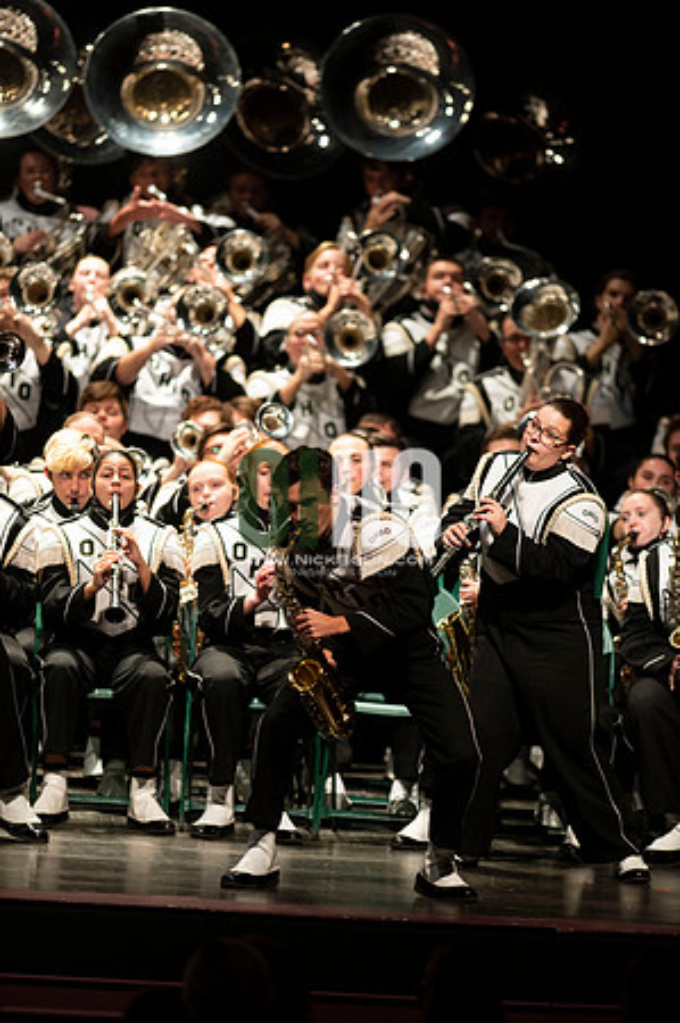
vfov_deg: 6.9
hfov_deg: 4.6
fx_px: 8519
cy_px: 512
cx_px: 340
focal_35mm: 300
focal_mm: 300
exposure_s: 1/500
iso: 3200
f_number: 2.8
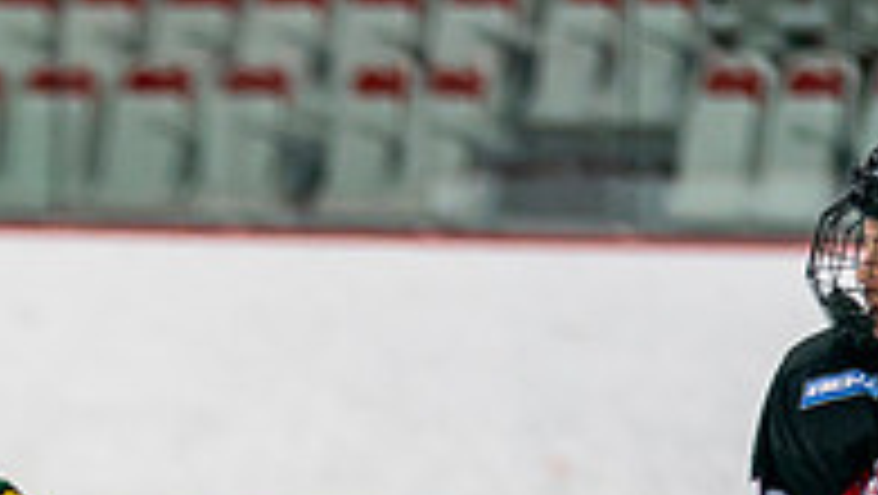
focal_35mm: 784
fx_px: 18265
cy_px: 751
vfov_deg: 1.6
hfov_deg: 2.8
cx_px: -116
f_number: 2.8
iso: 800
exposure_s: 1/640
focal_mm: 200
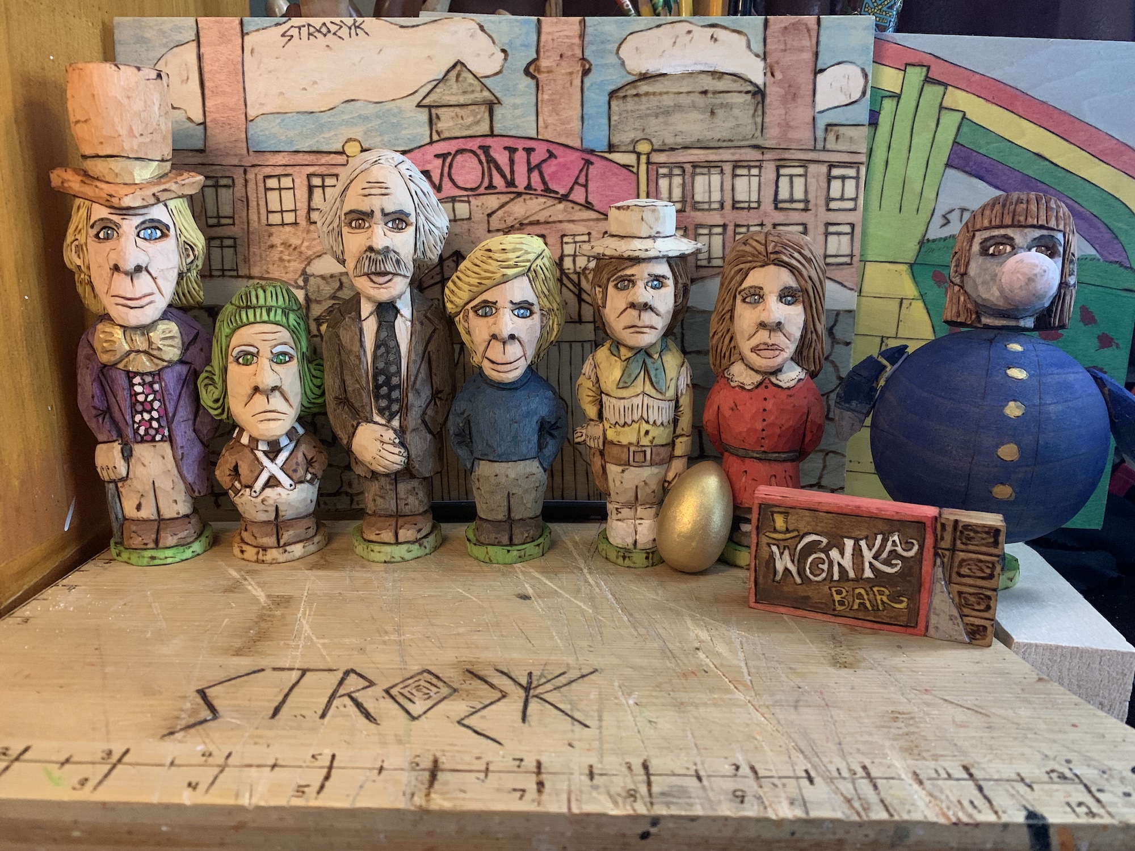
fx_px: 852
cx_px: 568
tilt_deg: -12.0
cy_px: 426
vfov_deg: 53.1
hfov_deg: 67.3
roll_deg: -0.7
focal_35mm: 26
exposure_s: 1/30
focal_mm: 4.25
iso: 500
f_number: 1.8
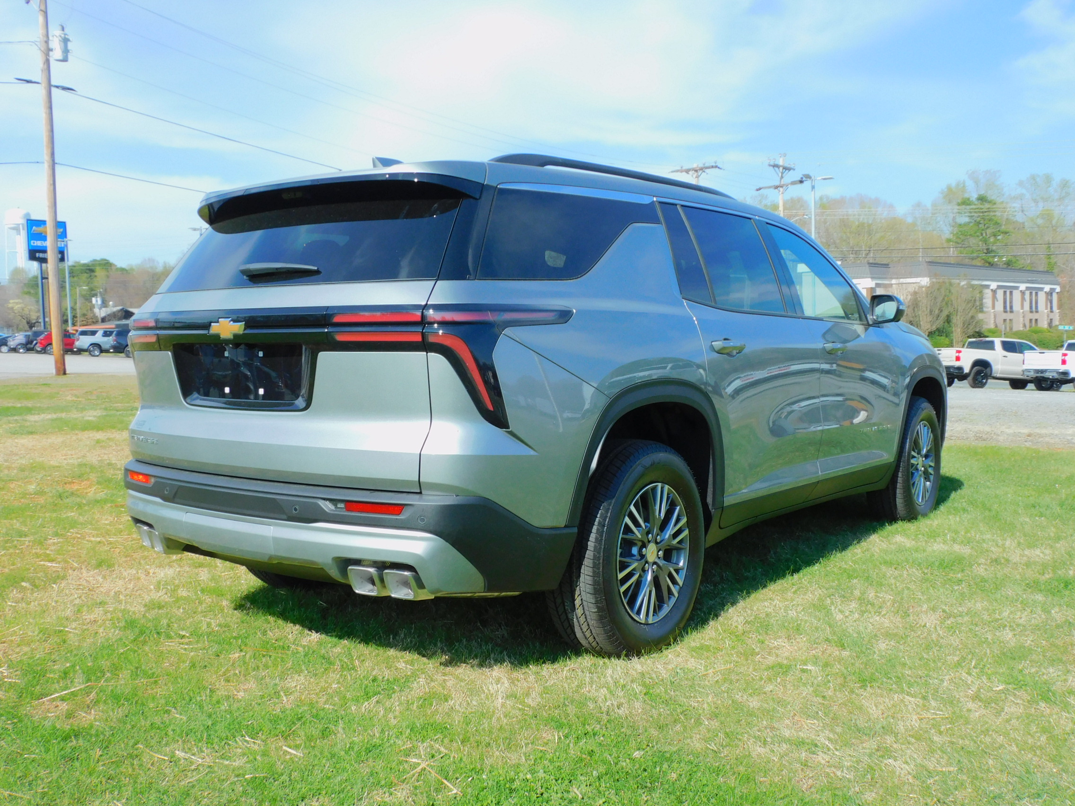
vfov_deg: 42.9
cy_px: 403
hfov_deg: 55.4
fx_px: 1025
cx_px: 538
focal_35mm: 33
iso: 125
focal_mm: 5.9
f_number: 3.6
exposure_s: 1/800
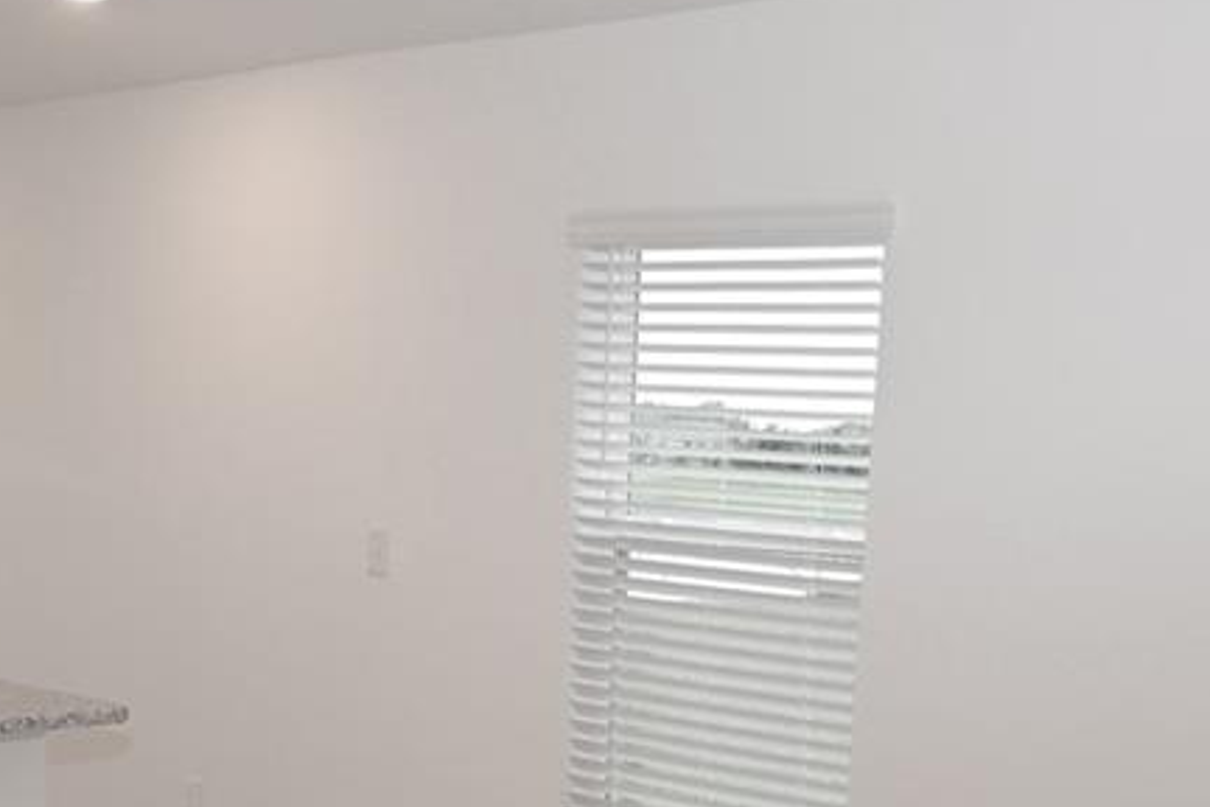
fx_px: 2117
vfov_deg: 20.8
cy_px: 824
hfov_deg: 31.9
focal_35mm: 63
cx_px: 583
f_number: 4
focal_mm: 17
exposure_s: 1/60
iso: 200
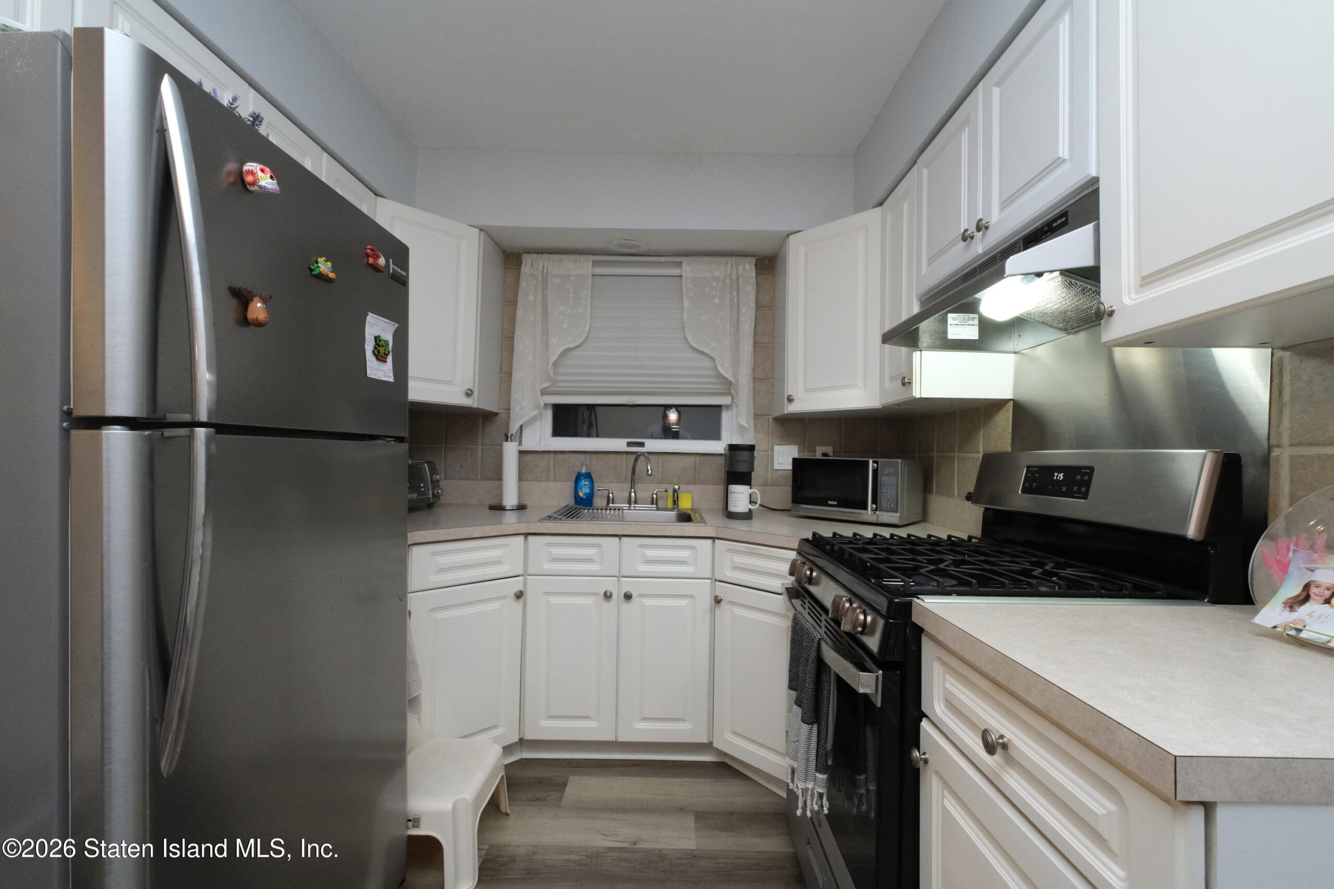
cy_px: 444
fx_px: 556
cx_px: 667
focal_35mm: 15
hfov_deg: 100.4
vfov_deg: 77.3
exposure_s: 1/60
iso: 2500
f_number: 8
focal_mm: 10
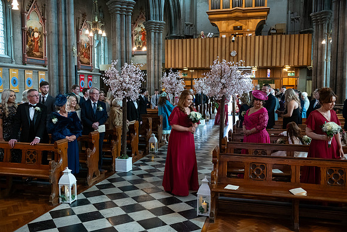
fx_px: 328
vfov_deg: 38.9
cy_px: 116
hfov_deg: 55.8
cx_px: 174
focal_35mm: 34
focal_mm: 34
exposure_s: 1/160
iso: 1250
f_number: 3.5
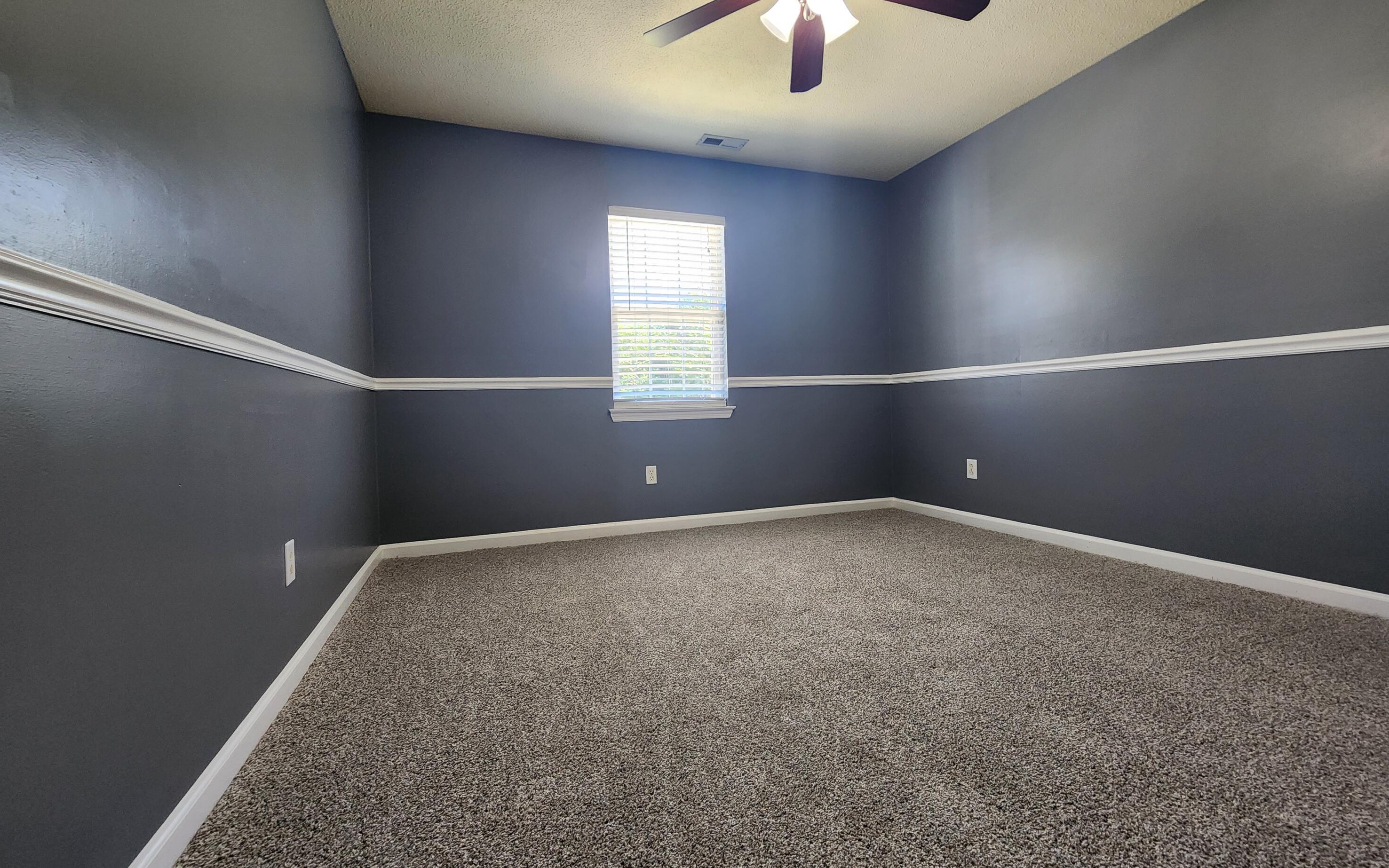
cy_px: 415
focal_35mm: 14
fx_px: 530
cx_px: 703
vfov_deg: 78.6
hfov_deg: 105.3
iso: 250
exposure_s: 1/60
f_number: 2.2
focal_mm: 2.2
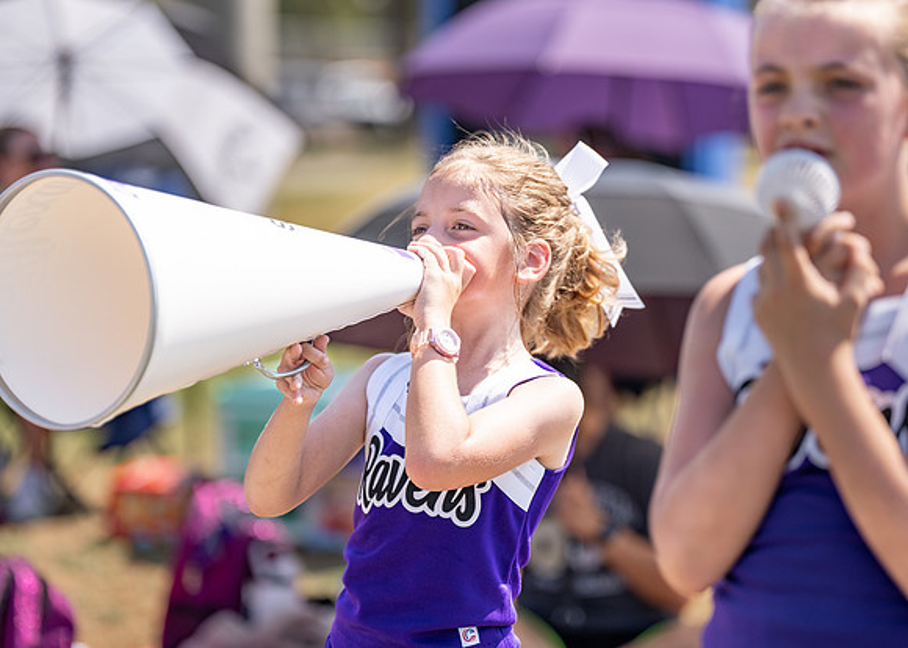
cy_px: 318
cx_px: 462
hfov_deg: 13.5
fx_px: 3850
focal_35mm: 149
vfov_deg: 9.6
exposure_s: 1/2500
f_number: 2.8
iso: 160
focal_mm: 138
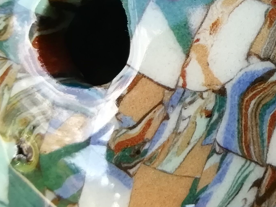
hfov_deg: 23.8
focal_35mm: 80
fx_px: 638
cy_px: 35
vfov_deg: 18.2
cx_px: 244
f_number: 2.2
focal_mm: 3.21
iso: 50
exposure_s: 1/100
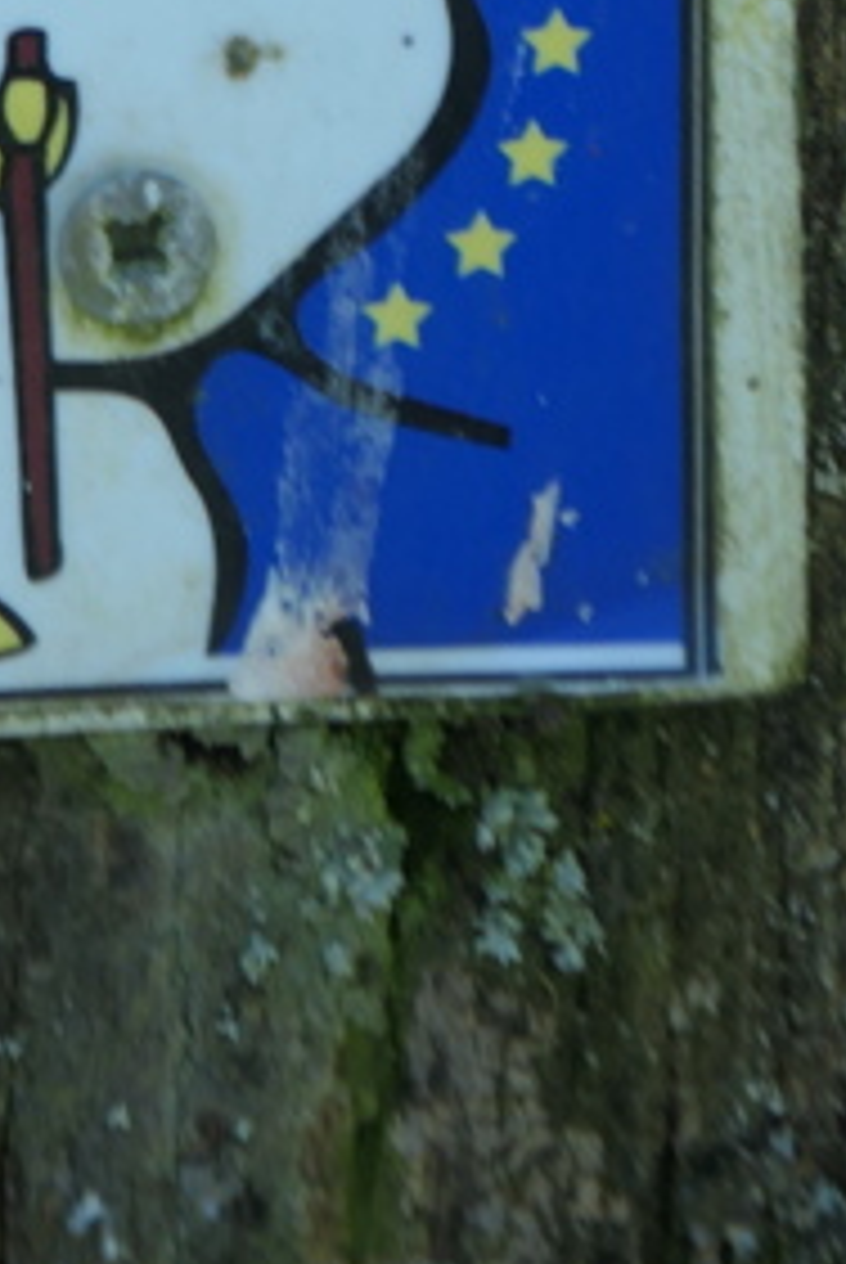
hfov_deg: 8.2
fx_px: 5872
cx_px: 92
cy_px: -810
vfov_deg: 11.6
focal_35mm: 167
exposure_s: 1/250
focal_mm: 17.1
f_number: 4.1
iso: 200
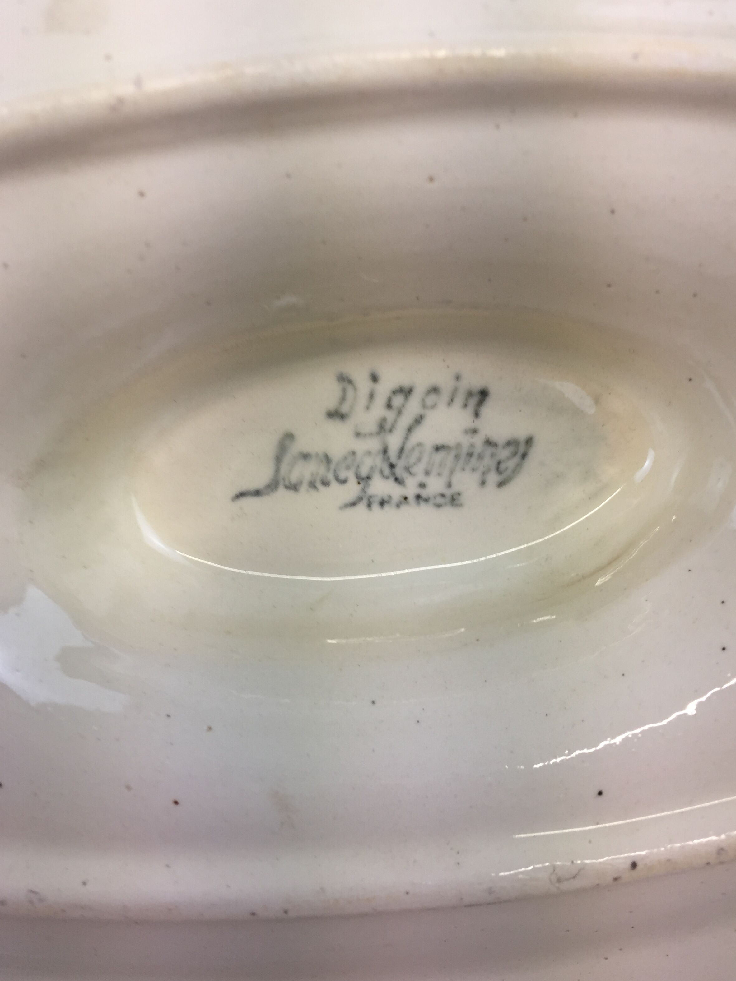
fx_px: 851
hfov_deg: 46.8
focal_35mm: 30
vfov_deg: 60.0
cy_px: 482
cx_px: 371
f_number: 2.2
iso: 32
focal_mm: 4.15
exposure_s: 1/176
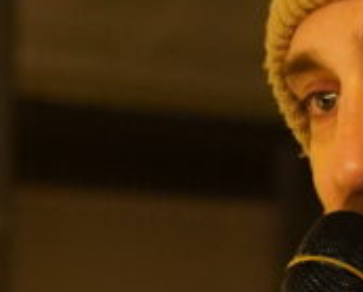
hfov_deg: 3.9
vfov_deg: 3.1
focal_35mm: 499
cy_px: 255
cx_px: 237
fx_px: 5370
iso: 4000
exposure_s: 1/100
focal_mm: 60
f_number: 2.8
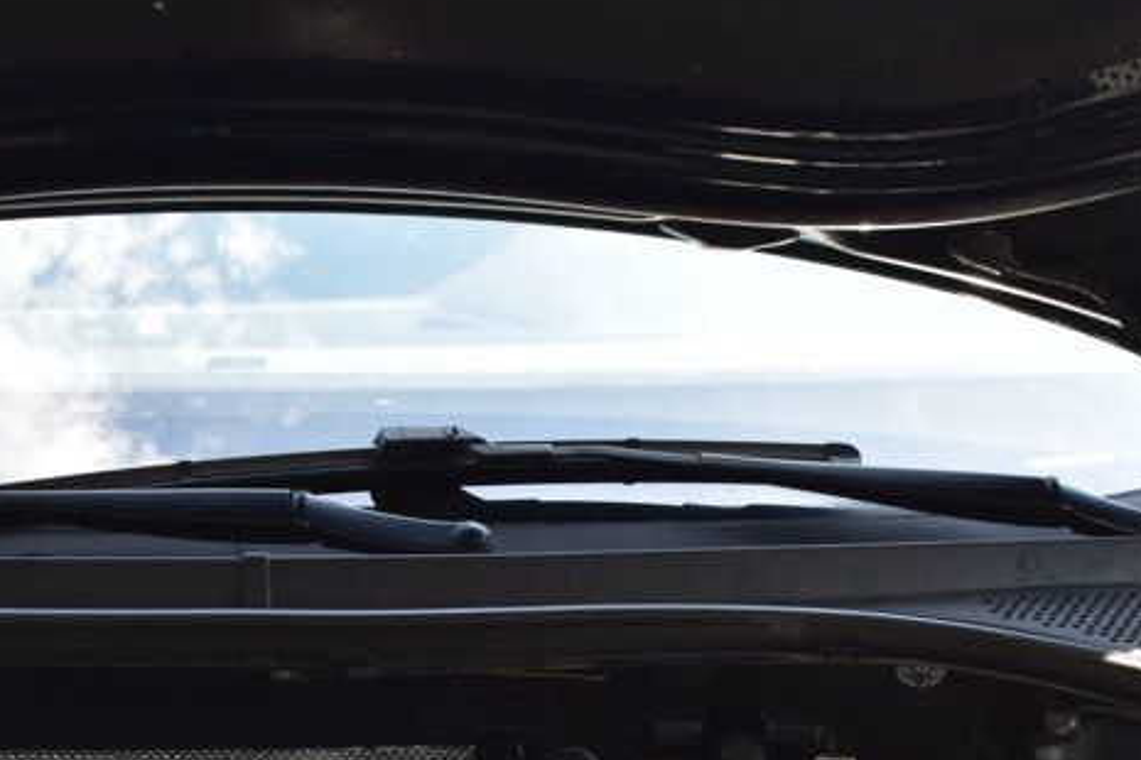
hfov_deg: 20.5
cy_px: 758
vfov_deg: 13.6
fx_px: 3138
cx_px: 290
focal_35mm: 99
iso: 400
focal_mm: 30
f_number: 9
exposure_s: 1/100
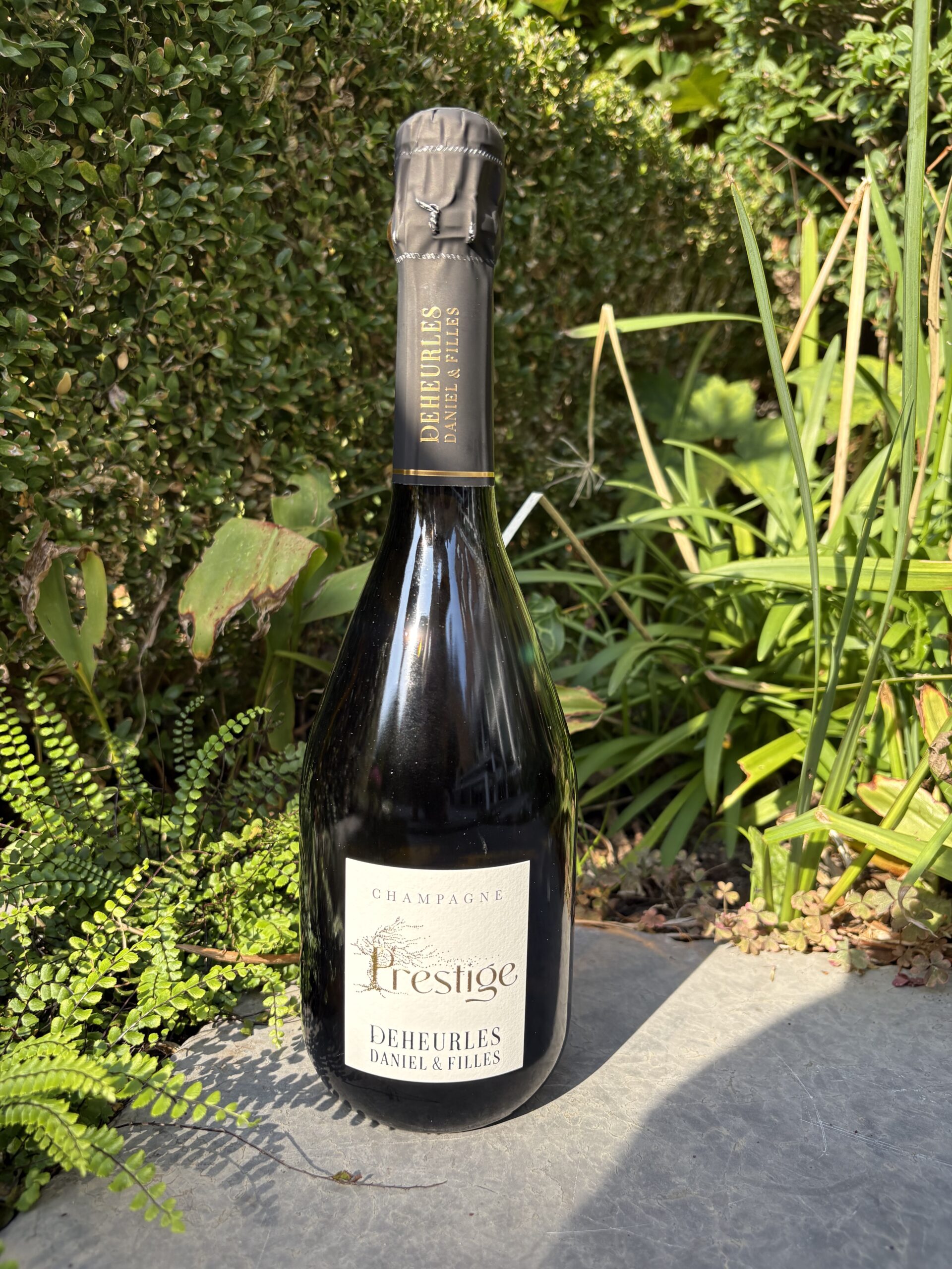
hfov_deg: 53.1
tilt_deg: -8.8
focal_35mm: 26
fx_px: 953
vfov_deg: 67.3
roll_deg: -1.9
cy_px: 634
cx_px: 476
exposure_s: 1/830
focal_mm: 5.96
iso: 64
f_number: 1.6
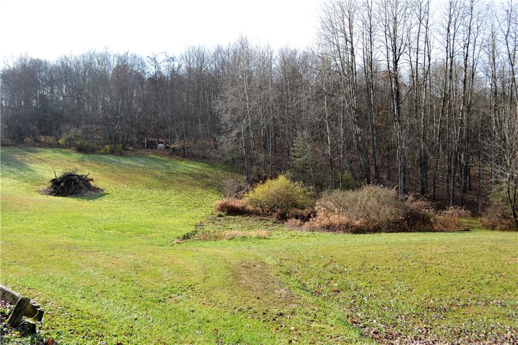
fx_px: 388
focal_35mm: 27
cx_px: 259
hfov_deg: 67.4
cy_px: 172
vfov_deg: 47.9
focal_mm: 18
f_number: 6.3
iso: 100
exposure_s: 1/160
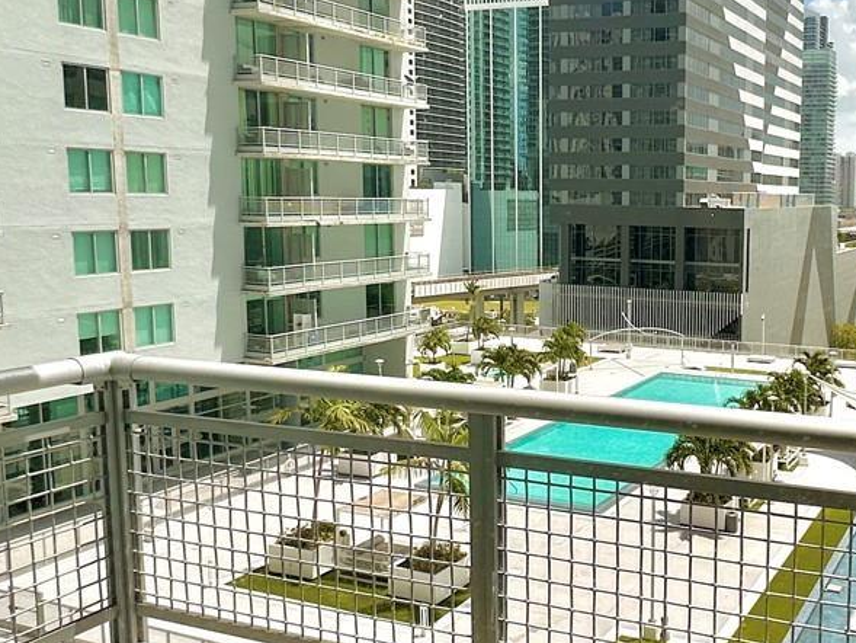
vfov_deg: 37.7
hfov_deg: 46.3
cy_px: 307
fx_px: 940
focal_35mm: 38
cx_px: 692
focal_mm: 2.22
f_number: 2.2
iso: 50
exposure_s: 1/2053
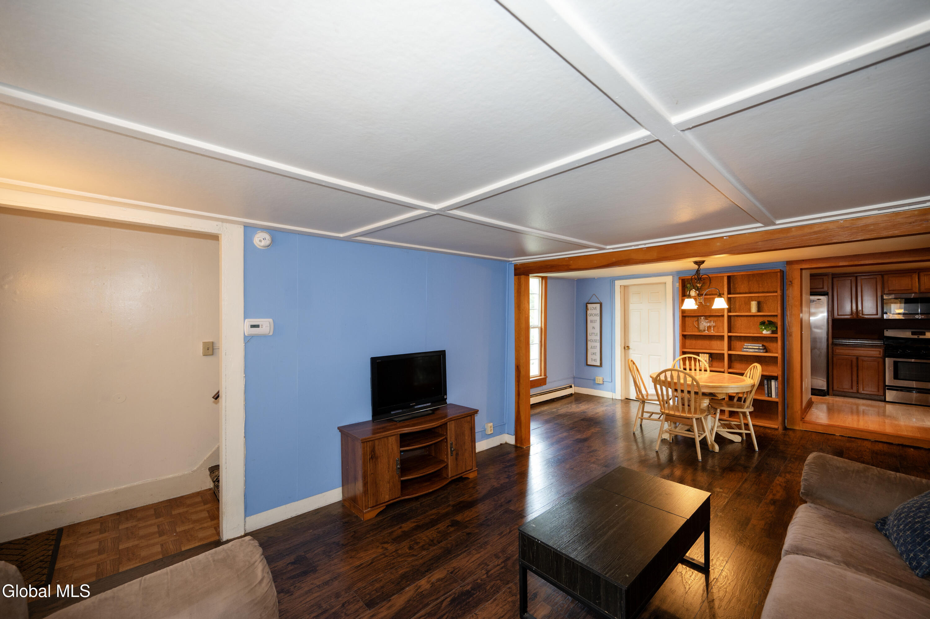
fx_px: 361
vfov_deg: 81.1
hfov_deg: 104.3
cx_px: 465
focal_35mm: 14
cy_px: 310
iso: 400
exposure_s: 1/30
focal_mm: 14
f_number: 4
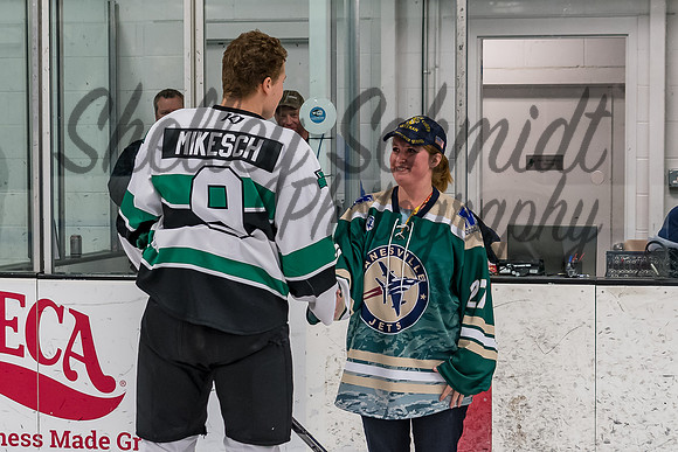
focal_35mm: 97
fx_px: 1830
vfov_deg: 14.1
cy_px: 240
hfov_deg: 21.0
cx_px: 351
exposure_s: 1/250
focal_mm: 42
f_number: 4
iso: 1600
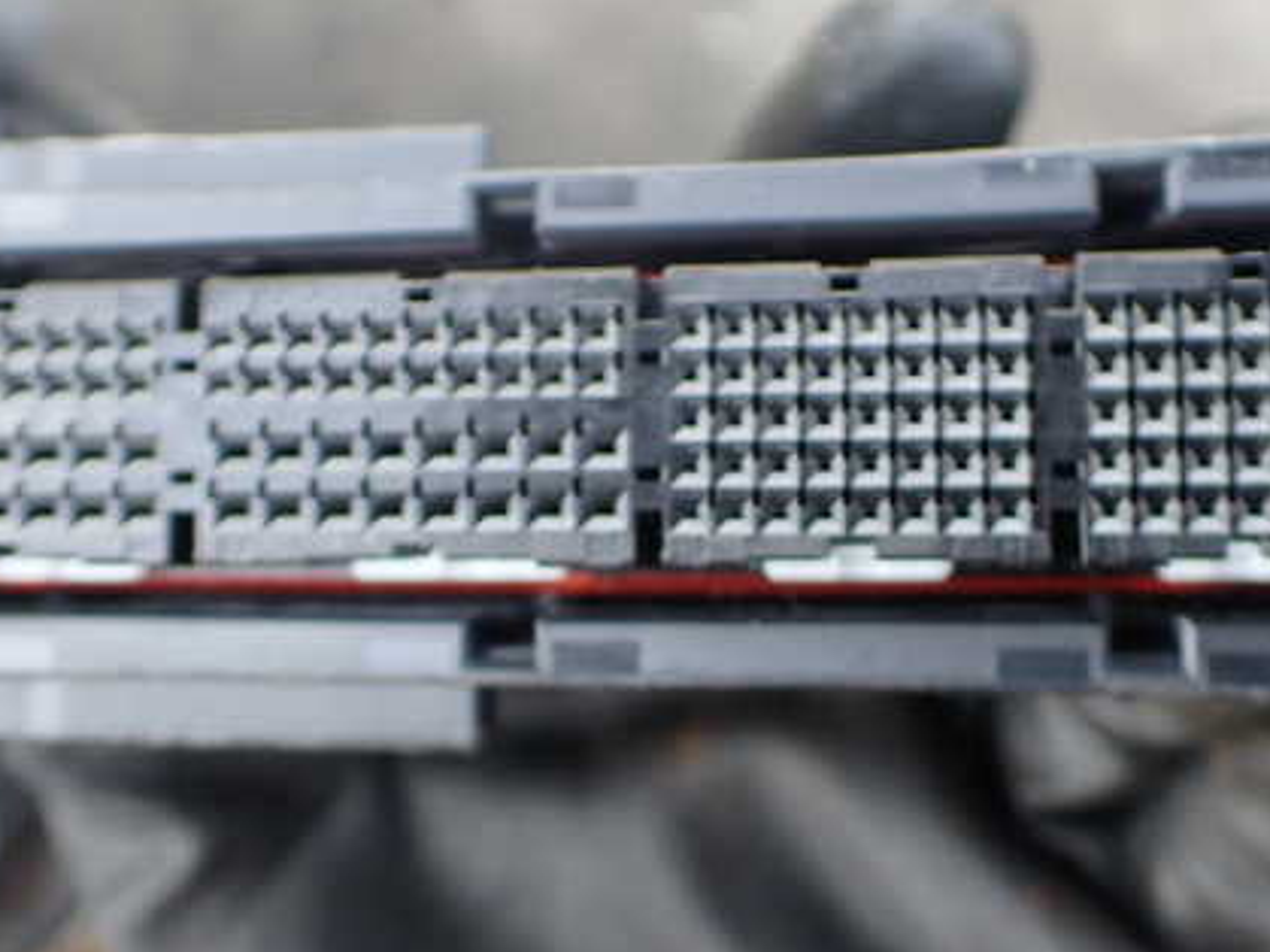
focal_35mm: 43
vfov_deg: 33.5
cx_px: 688
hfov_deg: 43.8
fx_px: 1577
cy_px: 403
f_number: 2.3
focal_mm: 5.4
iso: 100
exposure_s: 1/160
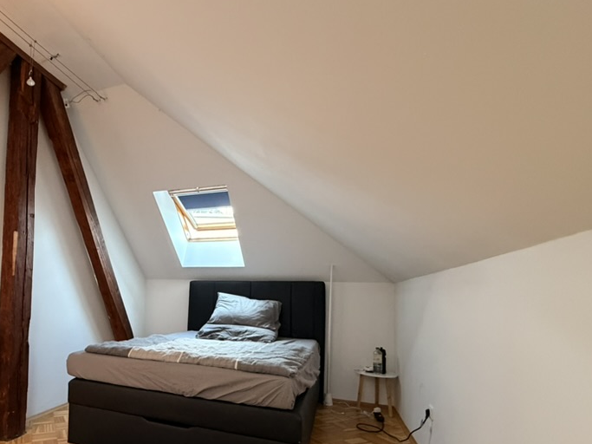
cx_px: 180
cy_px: 282
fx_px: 359
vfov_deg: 62.4
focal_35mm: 21
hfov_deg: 75.6
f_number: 2.2
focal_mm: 2.22
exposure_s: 1/50
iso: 640
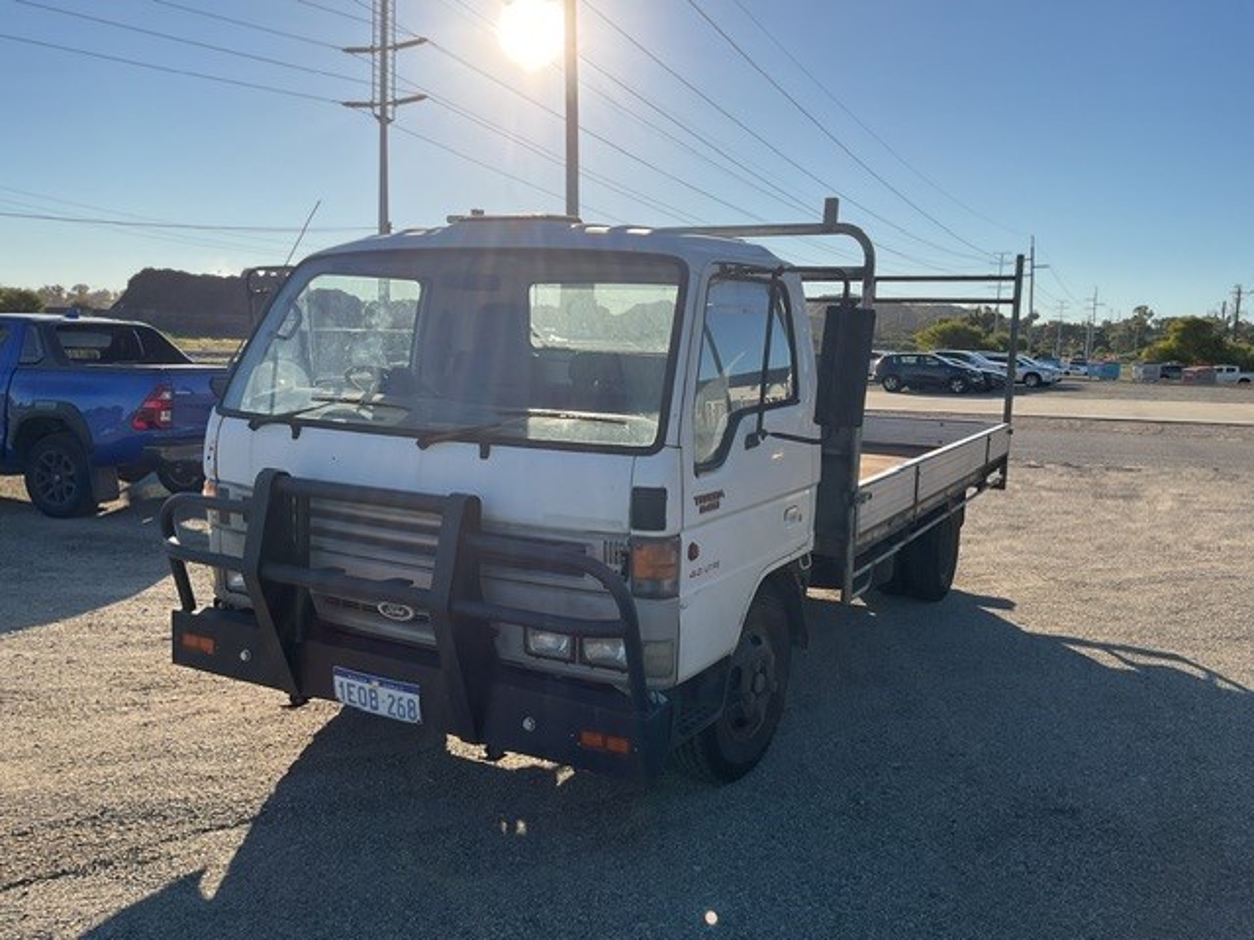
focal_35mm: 29
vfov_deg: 48.2
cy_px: 470
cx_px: 627
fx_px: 1051
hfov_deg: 61.7
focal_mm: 3
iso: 16
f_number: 1.8
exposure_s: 1/2058
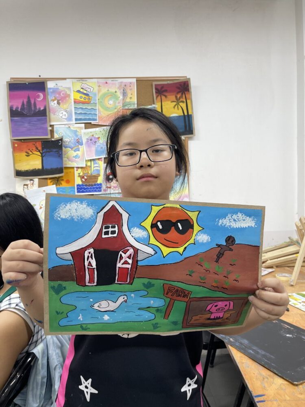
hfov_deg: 53.1
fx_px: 305
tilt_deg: -2.6
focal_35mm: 26
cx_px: 152
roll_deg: +2.7
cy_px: 204
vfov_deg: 67.3
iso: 50
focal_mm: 5.1
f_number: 1.6
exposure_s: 1/100
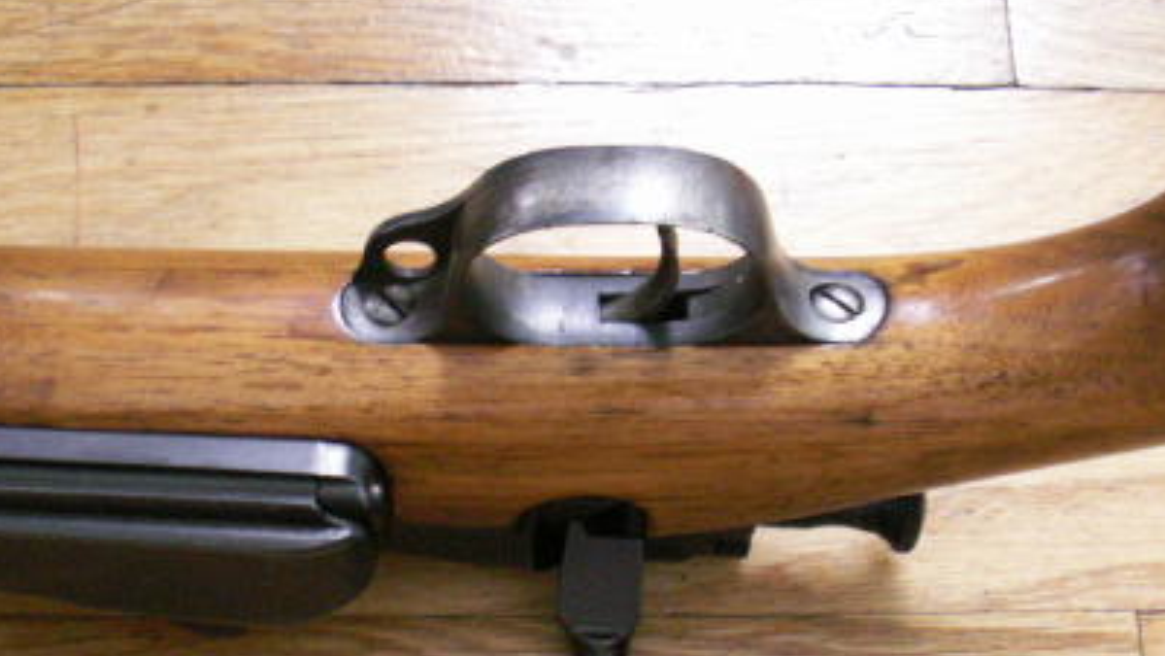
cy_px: 423
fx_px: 1884
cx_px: 542
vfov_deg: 19.7
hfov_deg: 34.3
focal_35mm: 61
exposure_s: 1/4
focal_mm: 5.86
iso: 160
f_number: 2.8
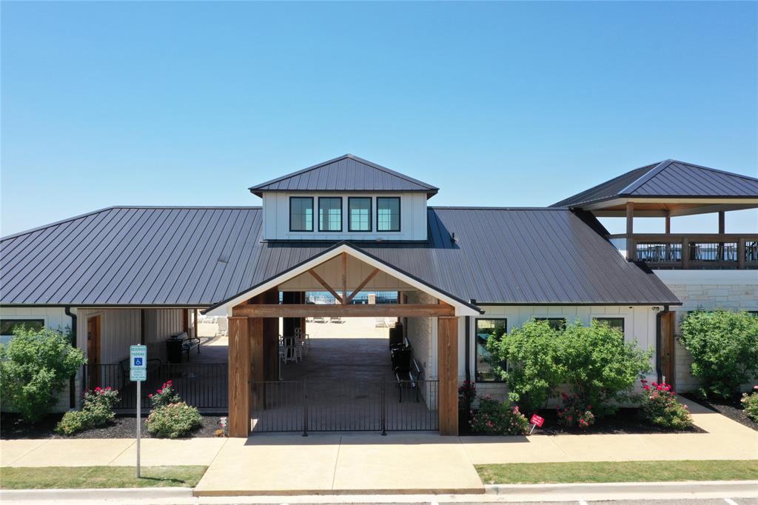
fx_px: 589
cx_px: 379
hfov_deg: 65.5
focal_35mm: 28
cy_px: 252
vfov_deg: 46.4
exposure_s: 1/100
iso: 100
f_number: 11
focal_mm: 10.26
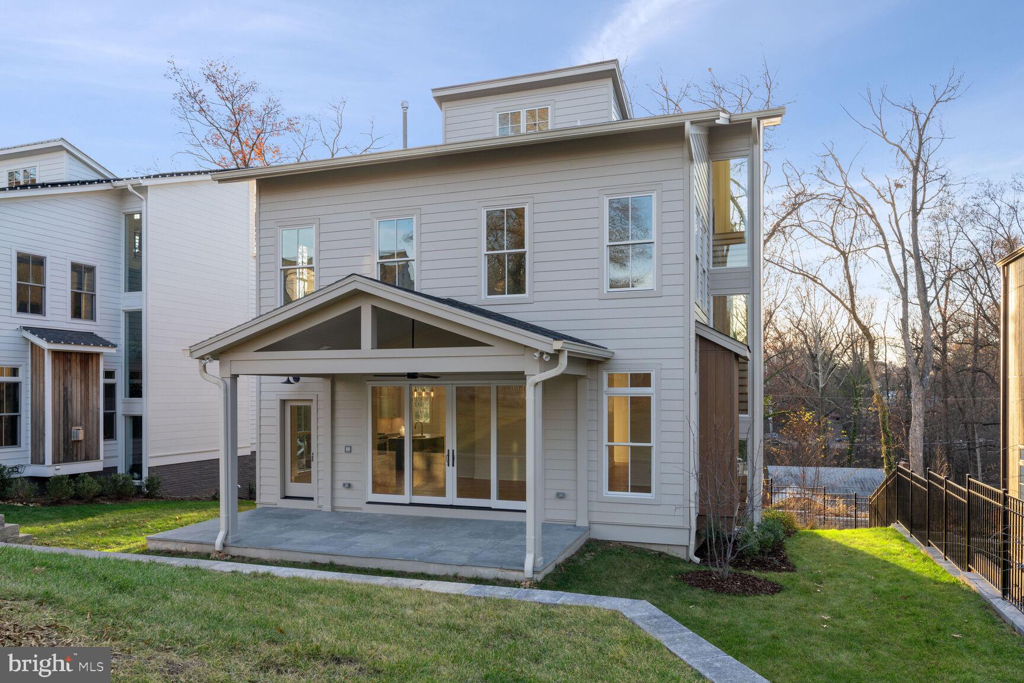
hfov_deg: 72.6
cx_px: 512
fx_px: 697
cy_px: 342
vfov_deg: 52.2
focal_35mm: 24
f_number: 8
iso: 200
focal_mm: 24.5
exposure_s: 1/60
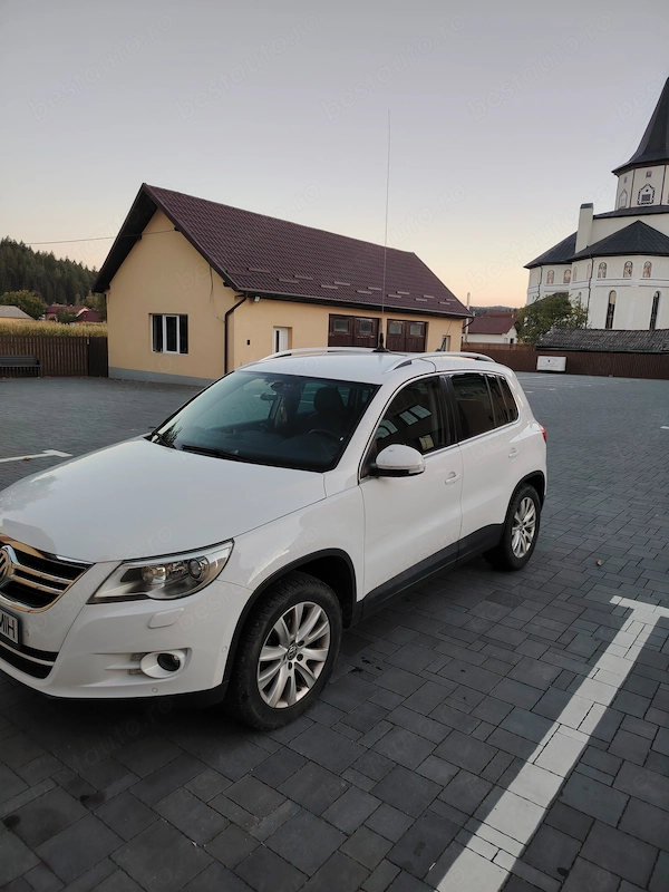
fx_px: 618
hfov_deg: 56.8
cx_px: 334
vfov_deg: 71.6
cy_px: 446
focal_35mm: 24
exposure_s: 1/100
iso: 309
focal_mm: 5.25
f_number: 1.75
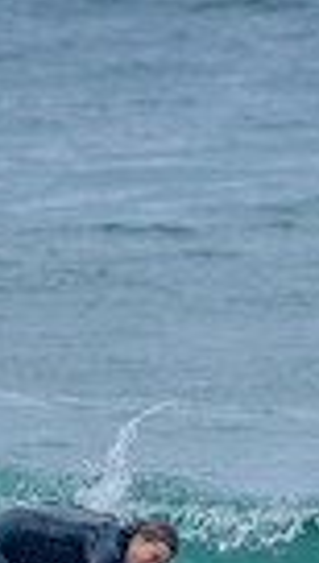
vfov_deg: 0.8
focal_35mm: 2736
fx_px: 40940
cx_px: 157
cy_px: 614
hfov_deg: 0.4
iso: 1800
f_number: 5.6
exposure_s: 1/2000
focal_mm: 500
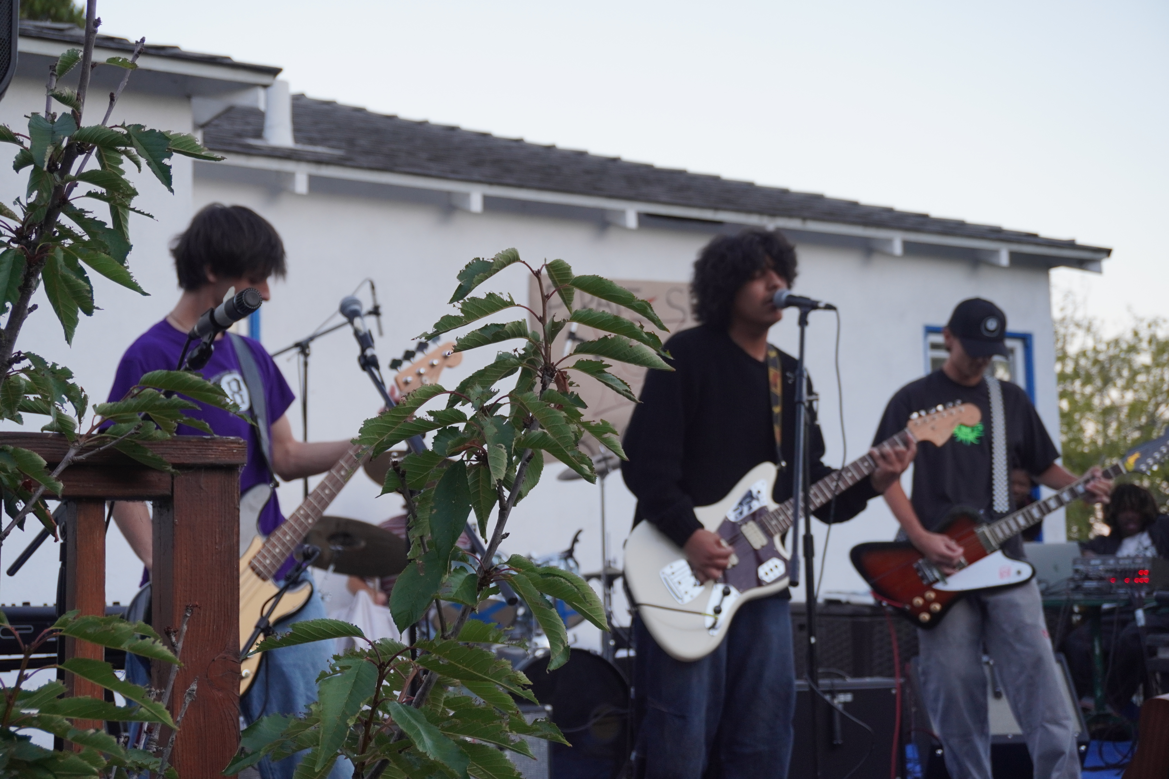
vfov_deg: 25.1
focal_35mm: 54
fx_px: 1753
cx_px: 584
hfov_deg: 36.9
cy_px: 390
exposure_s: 1/60
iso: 500
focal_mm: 36
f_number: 5.6
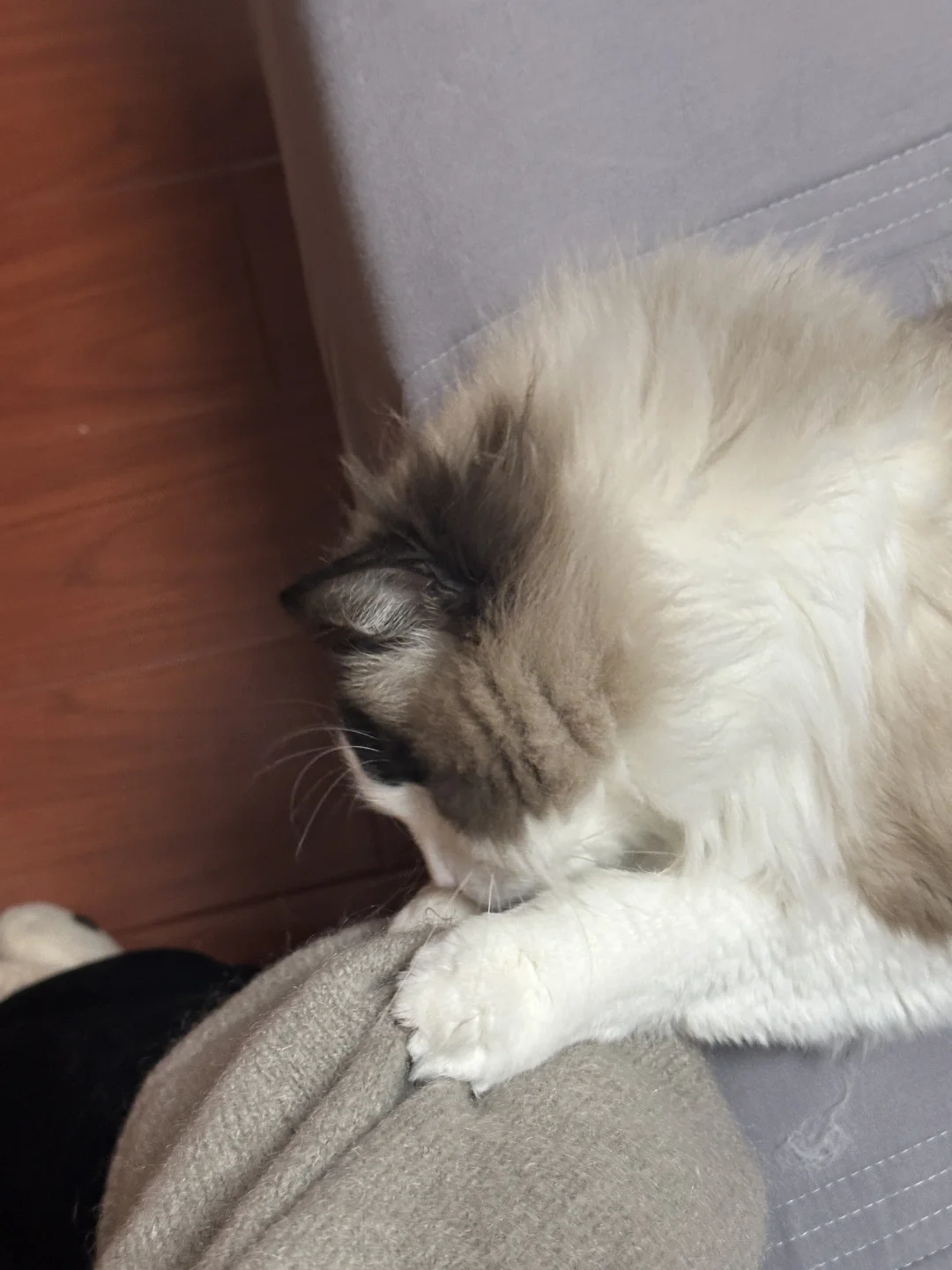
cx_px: 476
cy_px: 635
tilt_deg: -82.8
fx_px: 1760
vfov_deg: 39.7
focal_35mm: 48
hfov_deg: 30.3
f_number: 1.78
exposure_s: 1/50
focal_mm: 6.86
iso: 250
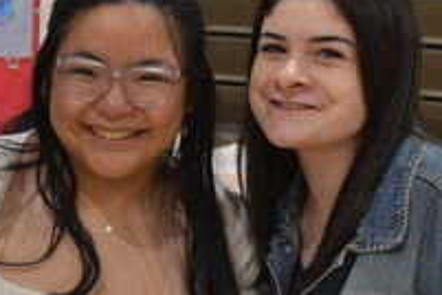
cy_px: 238
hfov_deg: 13.9
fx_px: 1805
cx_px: 82
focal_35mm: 147
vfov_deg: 9.3
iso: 400
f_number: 4.8
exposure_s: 1/30
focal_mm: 32
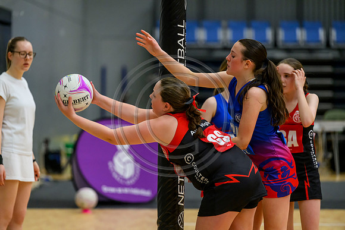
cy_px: 115
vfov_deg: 6.9
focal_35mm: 200
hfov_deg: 10.3
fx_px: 1917
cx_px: 172
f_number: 3.5
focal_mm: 200
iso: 6400
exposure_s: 1/800
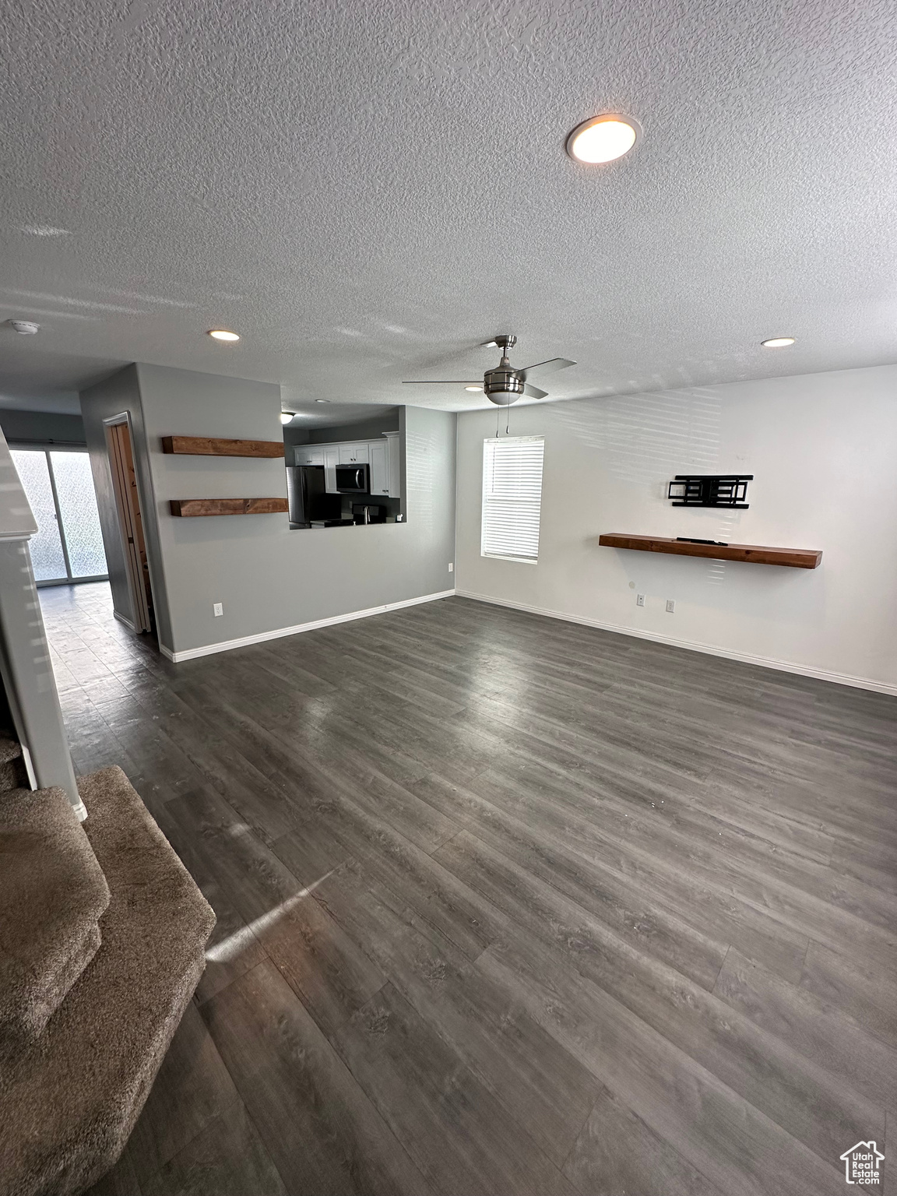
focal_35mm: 14
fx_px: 484
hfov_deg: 85.7
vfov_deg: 102.1
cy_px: 598
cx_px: 448
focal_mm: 2.22
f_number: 2.2
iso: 125
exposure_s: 1/120
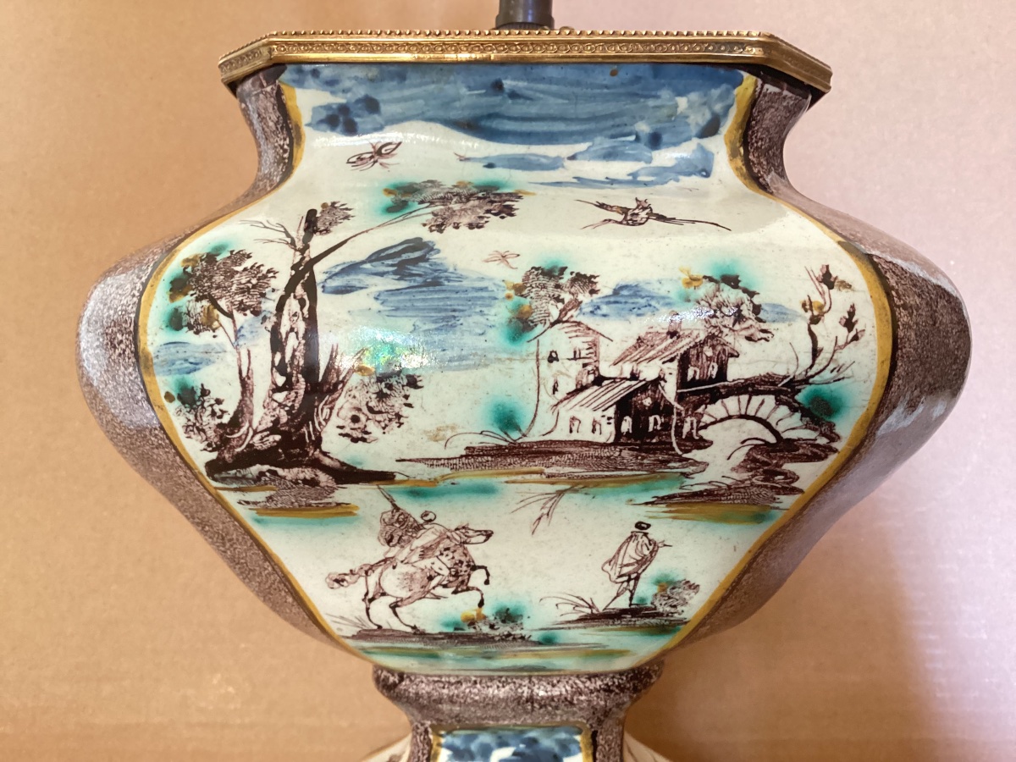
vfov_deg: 45.4
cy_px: 381
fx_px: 910
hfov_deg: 58.4
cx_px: 508
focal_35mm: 31
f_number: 2.4
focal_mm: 3.3
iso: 500
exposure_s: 1/25
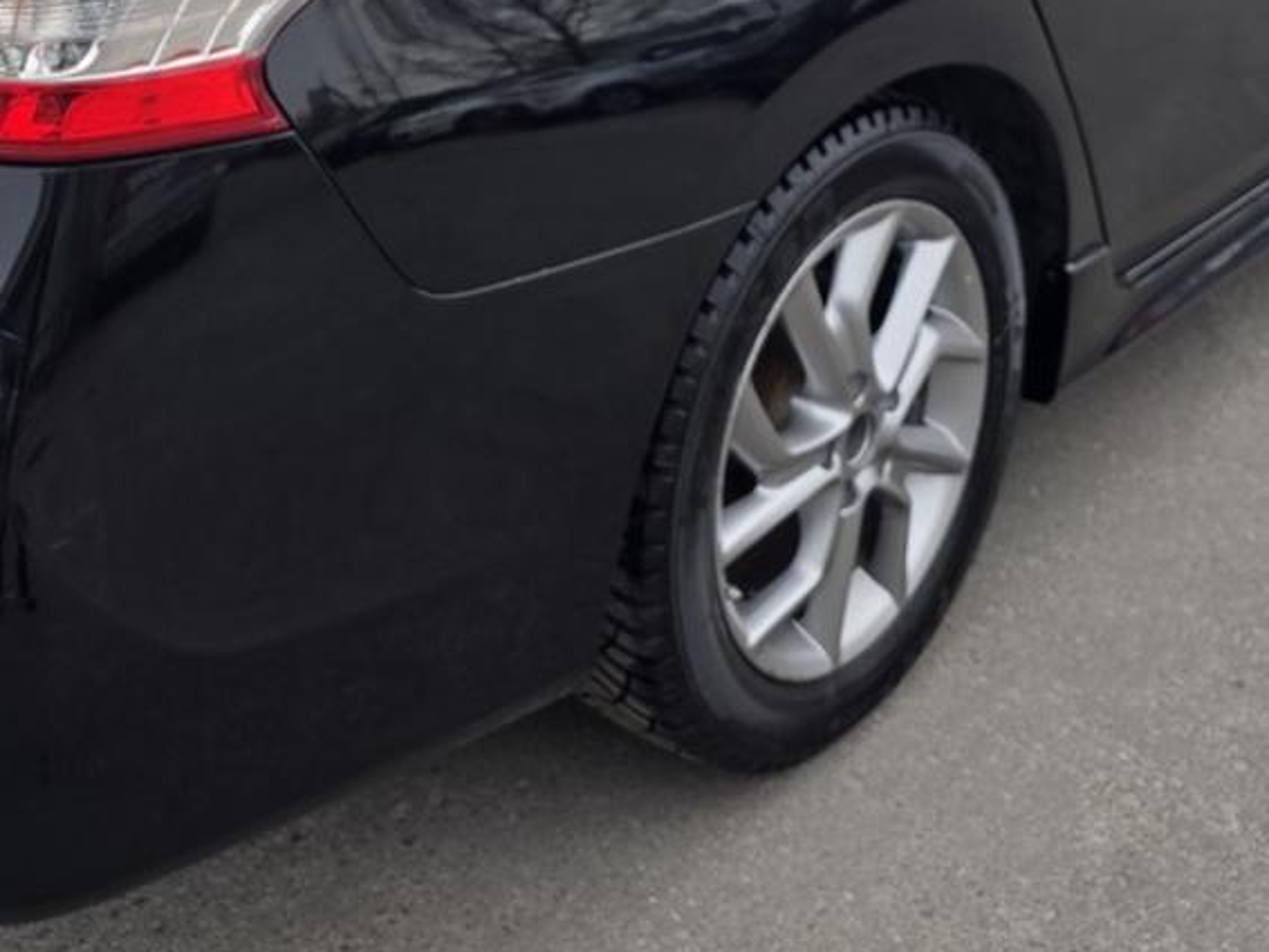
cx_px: 484
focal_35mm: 52
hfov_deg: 36.6
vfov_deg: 26.7
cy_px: 25
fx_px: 1907
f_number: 1.7
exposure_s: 1/1742
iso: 80
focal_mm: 6.25
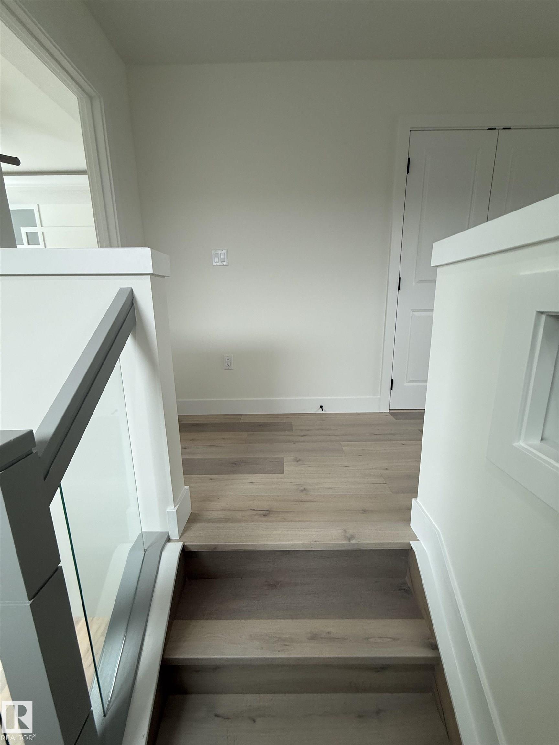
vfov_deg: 102.1
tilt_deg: -11.7
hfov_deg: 85.7
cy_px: 372
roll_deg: -2.1
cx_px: 280
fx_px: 301
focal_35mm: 14
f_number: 2.2
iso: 125
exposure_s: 1/120
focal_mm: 2.22
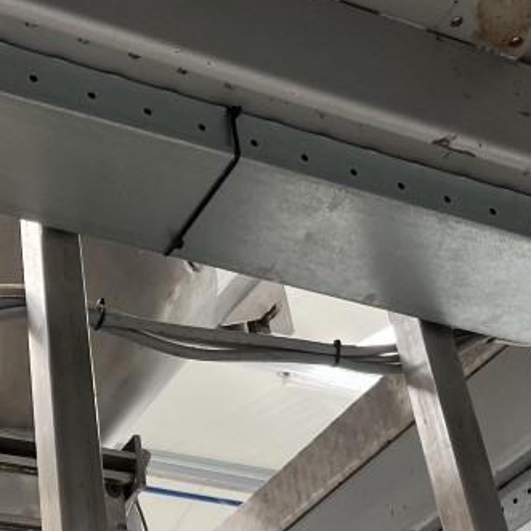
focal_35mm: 71
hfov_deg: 23.5
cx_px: 26
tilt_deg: +30.9
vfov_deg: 23.5
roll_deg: +3.0
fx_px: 1232
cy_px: 504
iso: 125
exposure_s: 1/100
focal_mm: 5.1
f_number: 1.6
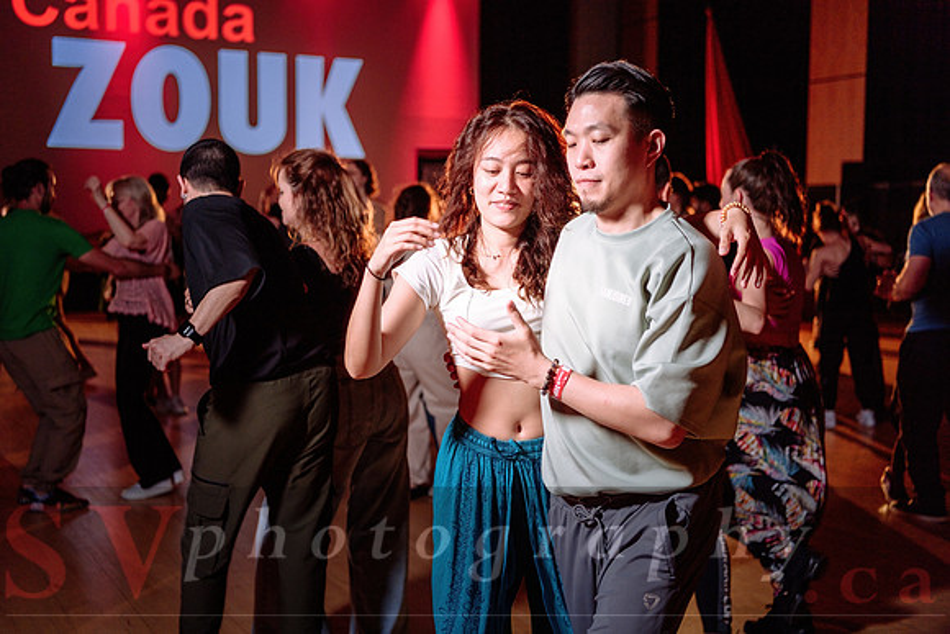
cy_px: 317
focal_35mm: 48
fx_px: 1267
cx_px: 475
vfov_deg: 28.1
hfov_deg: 41.1
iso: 800
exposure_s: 1/60
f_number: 2.8
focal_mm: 48
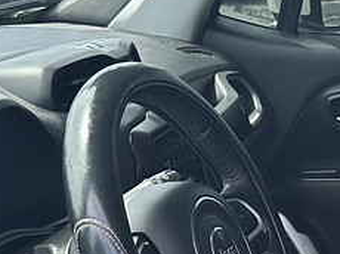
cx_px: 415
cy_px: 275
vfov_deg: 13.5
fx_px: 1050
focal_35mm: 107
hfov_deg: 17.5
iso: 80
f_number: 1.78
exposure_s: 1/729
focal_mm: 6.86
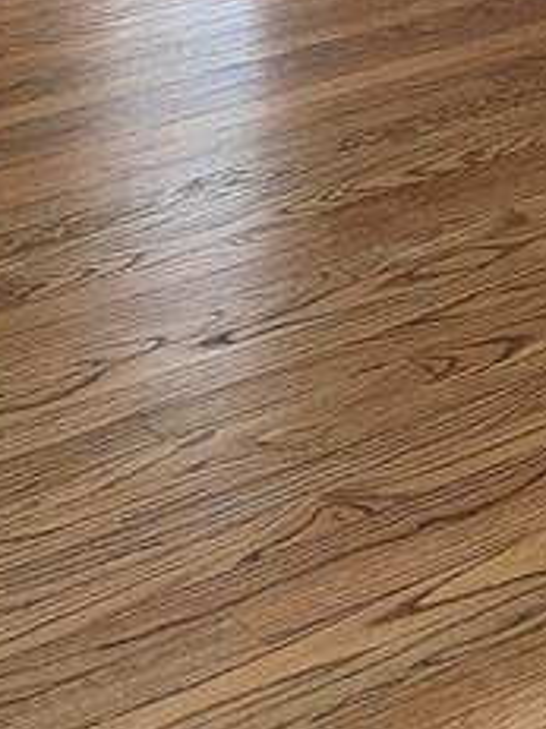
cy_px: -477
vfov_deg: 15.8
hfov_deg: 13.3
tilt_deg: -9.4
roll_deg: -0.2
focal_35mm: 111
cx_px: 413
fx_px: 2337
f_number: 1.6
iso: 100
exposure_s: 1/60
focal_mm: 5.1
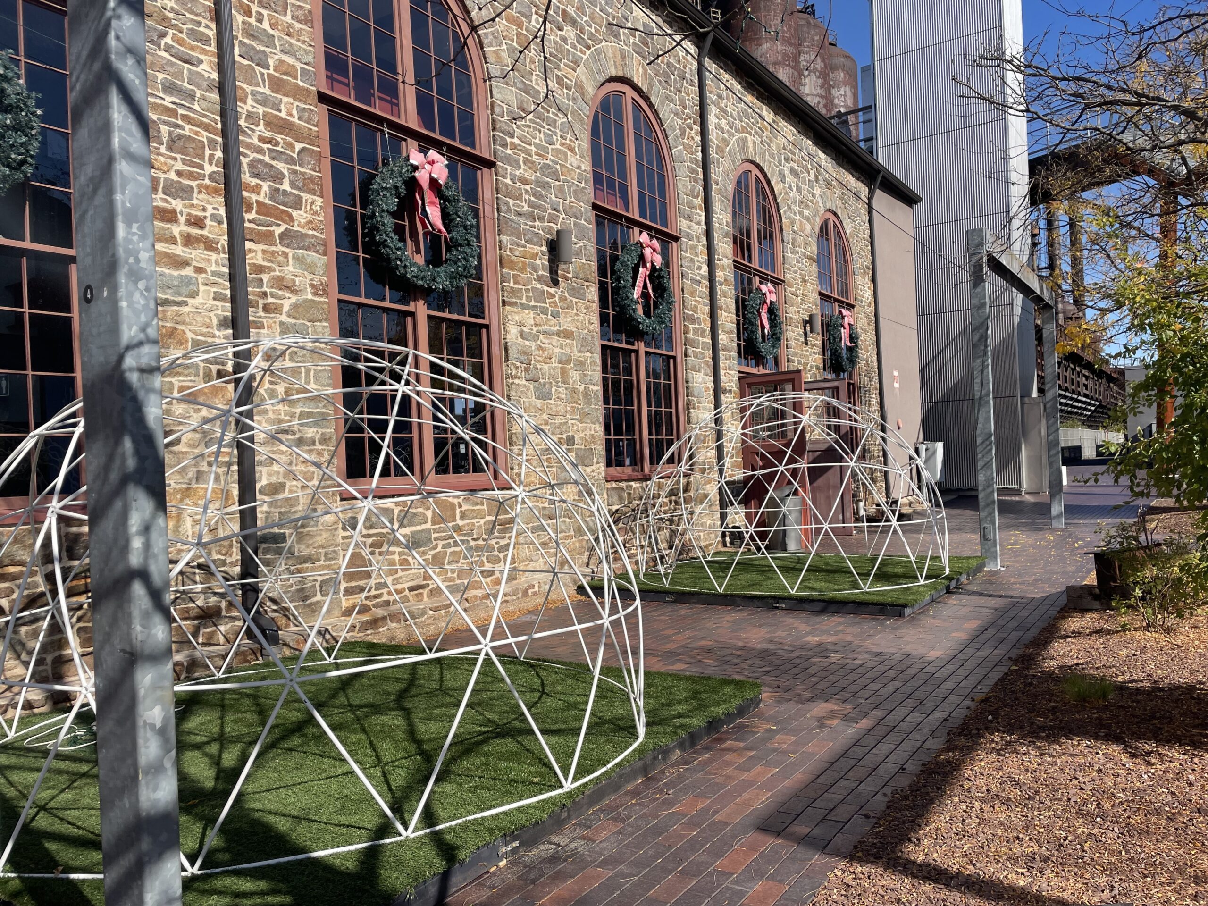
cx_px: 604
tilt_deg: +1.5
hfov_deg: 67.3
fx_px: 907
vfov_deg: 53.1
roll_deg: +3.9
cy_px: 453
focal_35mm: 26
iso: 32
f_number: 1.6
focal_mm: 4.2
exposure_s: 1/3509
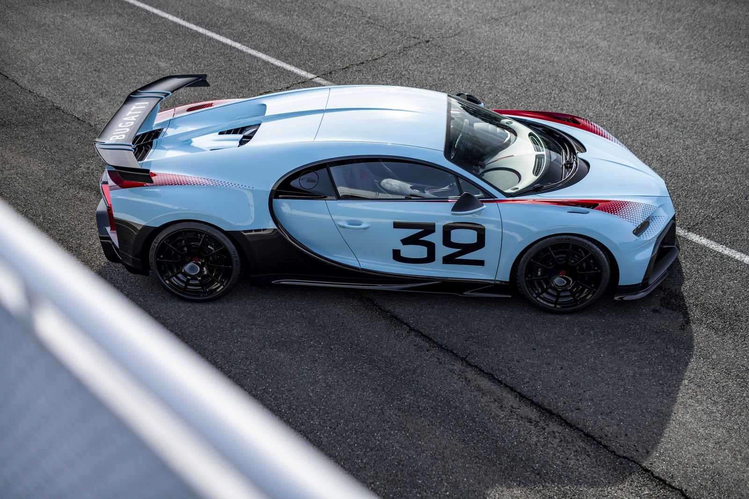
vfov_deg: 27.0
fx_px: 1040
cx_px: 374
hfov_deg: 39.6
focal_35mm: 50
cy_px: 250
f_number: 2.2
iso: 31
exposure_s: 1/250
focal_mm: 50
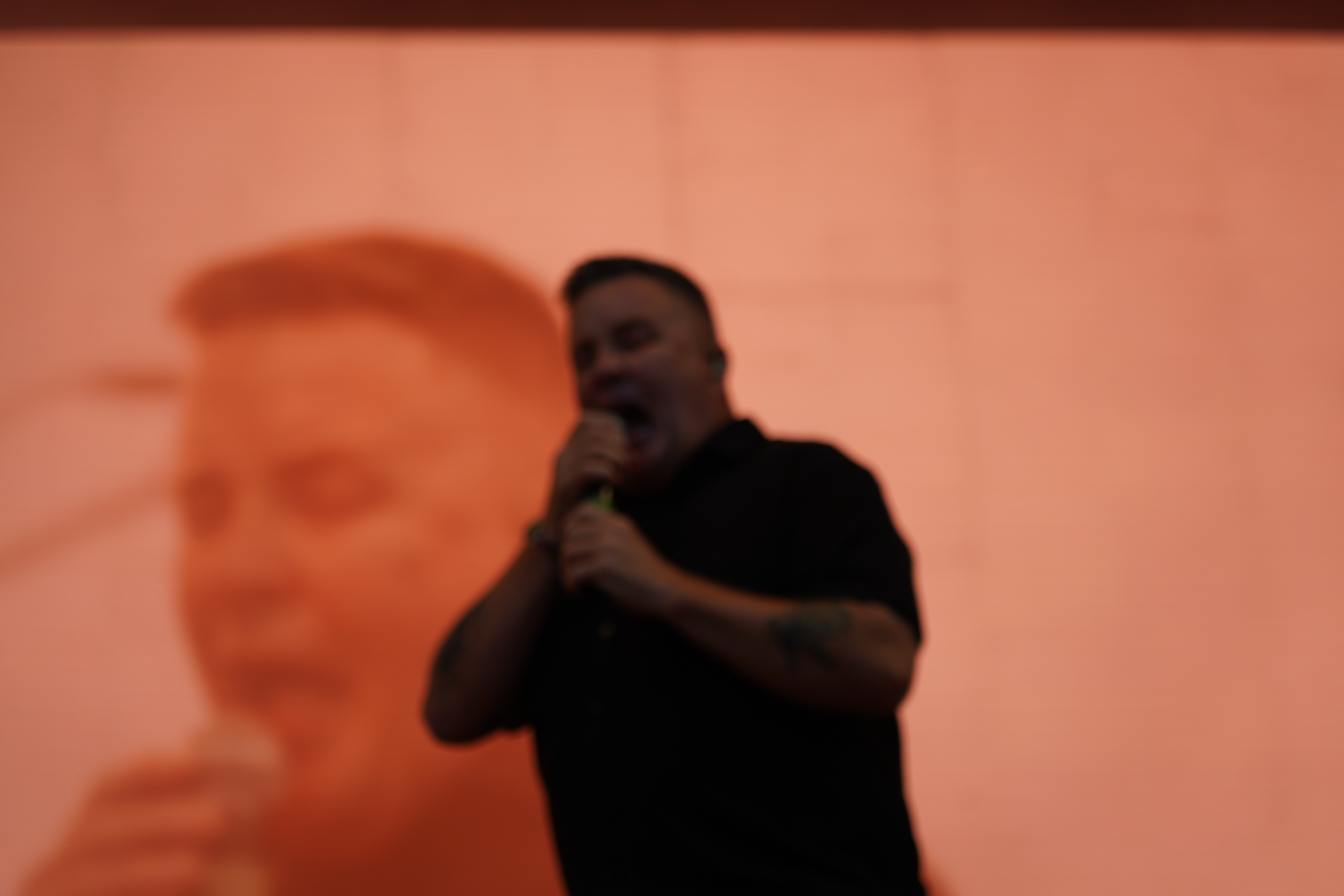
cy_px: 448
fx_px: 3920
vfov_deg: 13.0
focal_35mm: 105
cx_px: 672
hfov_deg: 19.5
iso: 320
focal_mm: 105
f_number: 4
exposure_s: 1/160
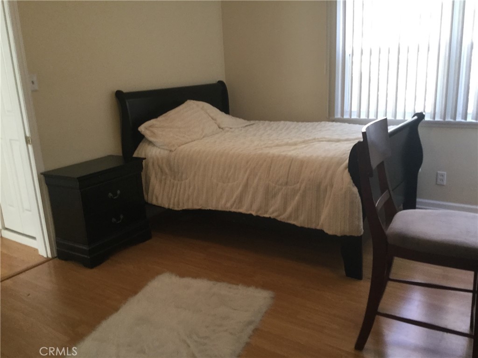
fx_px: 428
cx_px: 239
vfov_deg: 45.4
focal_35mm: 31
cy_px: 179
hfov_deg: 58.4
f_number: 2.4
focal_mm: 3.3
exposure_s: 1/30
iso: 80
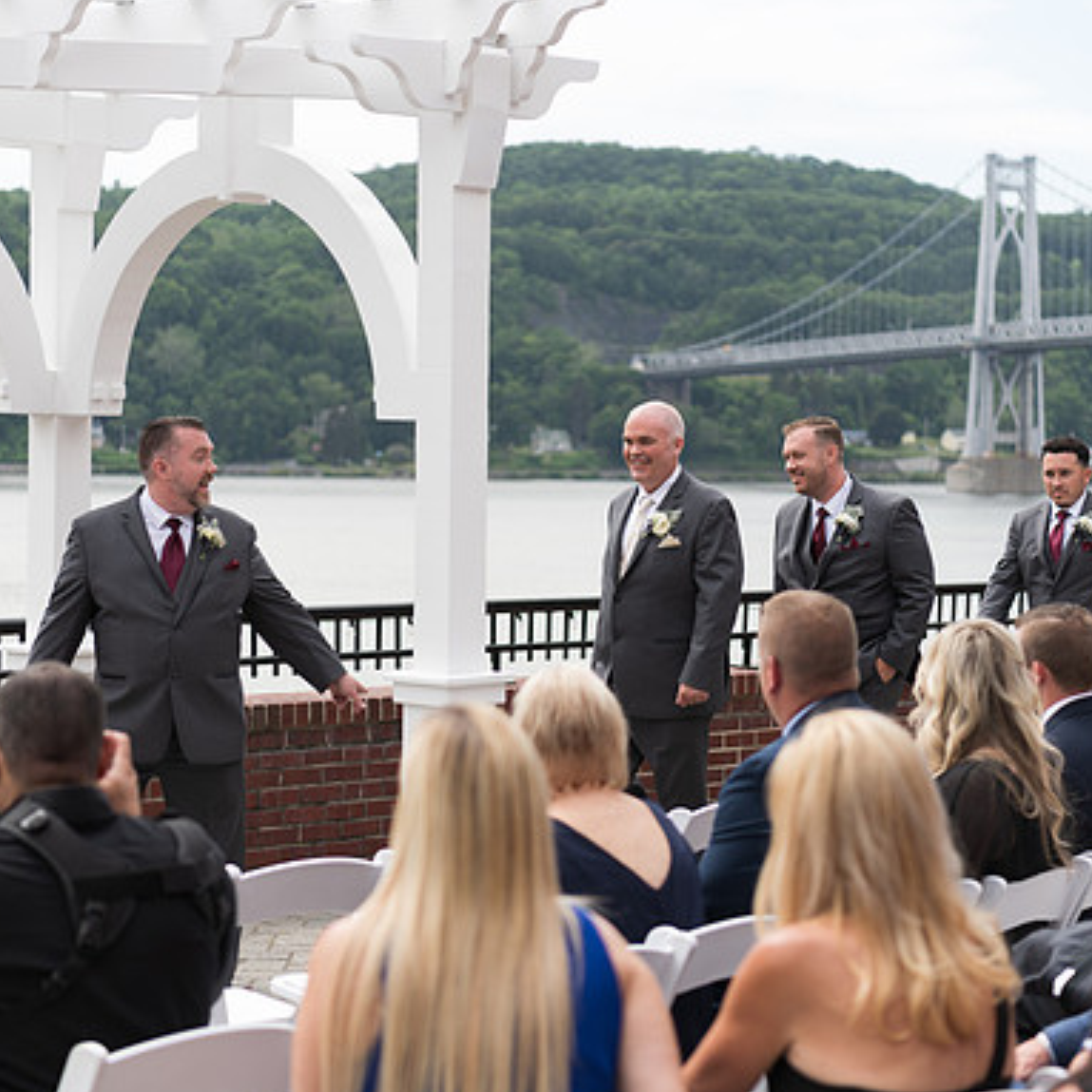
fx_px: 3212
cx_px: 587
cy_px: 546
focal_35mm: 90
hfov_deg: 19.3
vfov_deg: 19.3
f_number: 2.8
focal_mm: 70
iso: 64
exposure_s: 1/1250
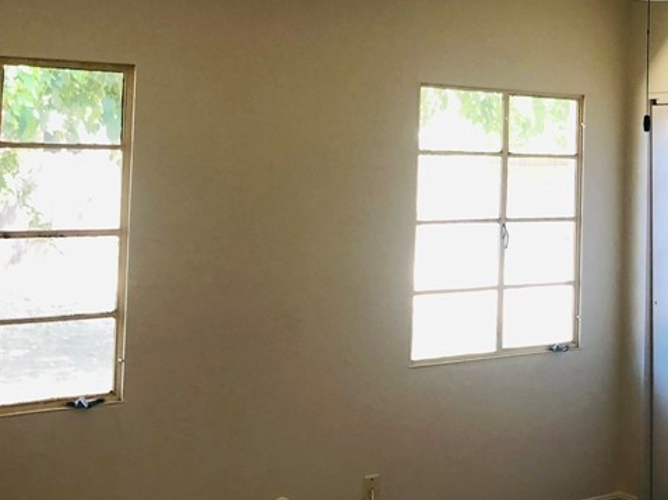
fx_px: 1157
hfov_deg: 30.9
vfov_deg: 24.0
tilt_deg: +3.2
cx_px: 586
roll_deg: -0.6
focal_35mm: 60
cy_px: 91
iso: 25
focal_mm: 3.99
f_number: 1.8
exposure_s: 1/30
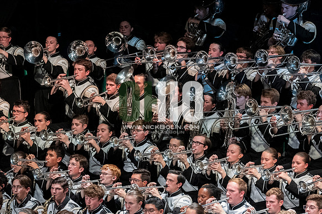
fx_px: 2682
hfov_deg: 6.9
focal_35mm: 300
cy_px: 107
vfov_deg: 4.6
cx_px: 161
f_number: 4
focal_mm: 200
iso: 4000
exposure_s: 1/500
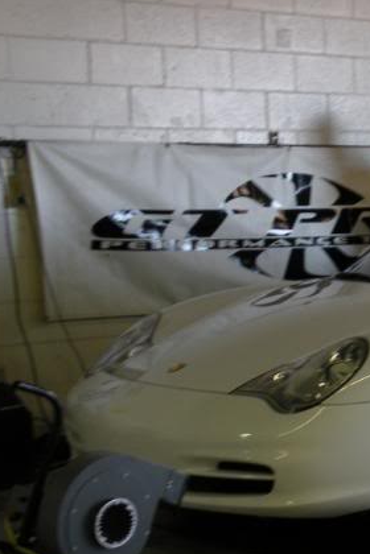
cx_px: 608
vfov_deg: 19.3
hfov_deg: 12.2
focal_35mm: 105
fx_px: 1619
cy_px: 435
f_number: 3.5
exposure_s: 1/15
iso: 64
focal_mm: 7.4
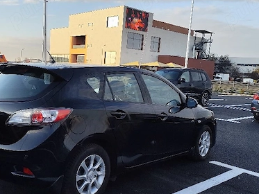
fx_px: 277
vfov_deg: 38.7
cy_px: 104
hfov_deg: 49.0
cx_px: 81
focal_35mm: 37
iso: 50
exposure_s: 1/400
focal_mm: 6.19
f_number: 1.65
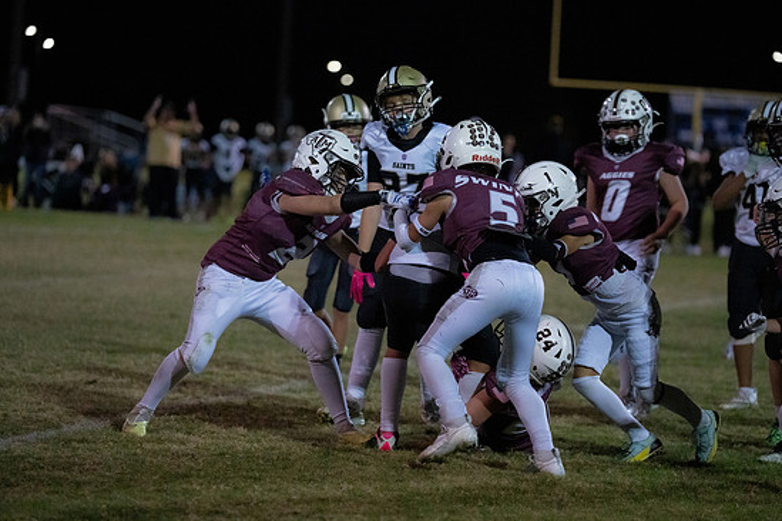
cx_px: 410
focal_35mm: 151
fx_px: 3280
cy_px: 263
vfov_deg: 9.1
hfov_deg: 13.6
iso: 10000
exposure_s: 1/1000
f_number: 2.8
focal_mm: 143
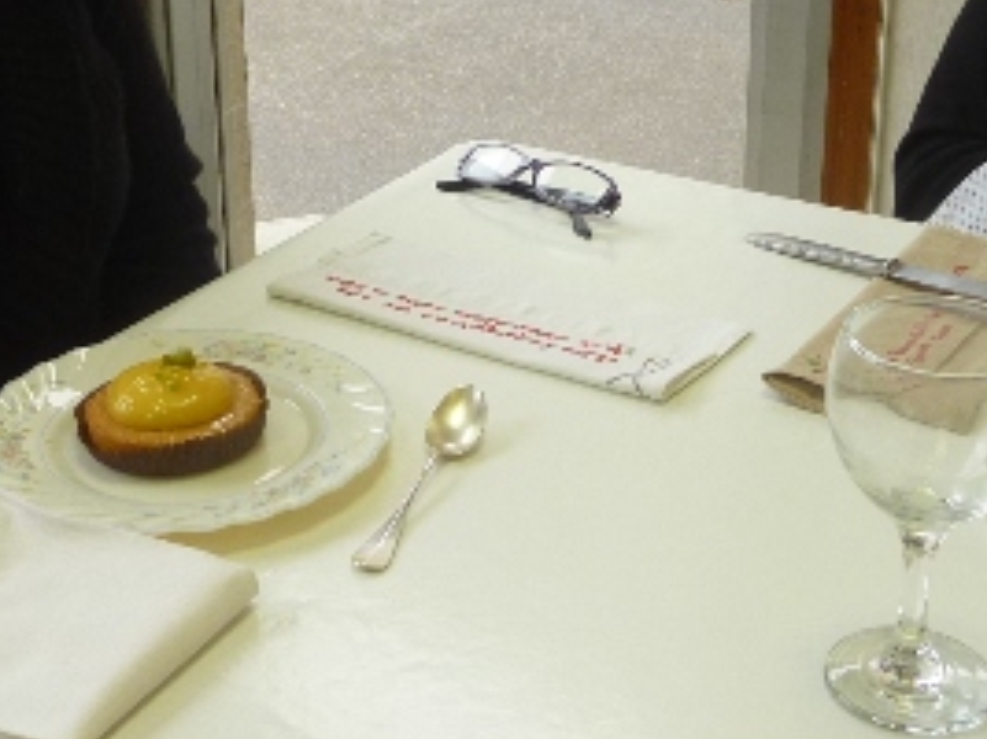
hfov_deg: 32.2
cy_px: 133
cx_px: 466
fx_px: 1710
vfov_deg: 24.0
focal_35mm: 60
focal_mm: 4.1
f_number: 3.3
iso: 100
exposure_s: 1/30
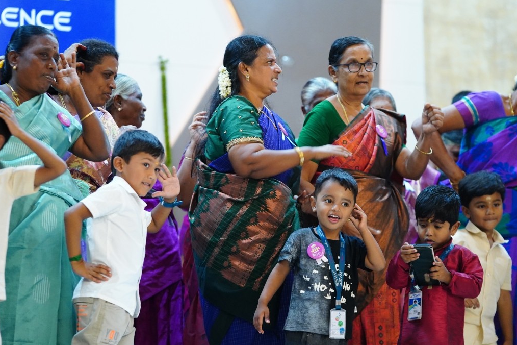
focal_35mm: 103
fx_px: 1479
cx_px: 258
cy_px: 173
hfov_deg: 19.8
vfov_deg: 13.3
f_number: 2.8
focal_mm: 102
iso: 6400
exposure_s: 1/125
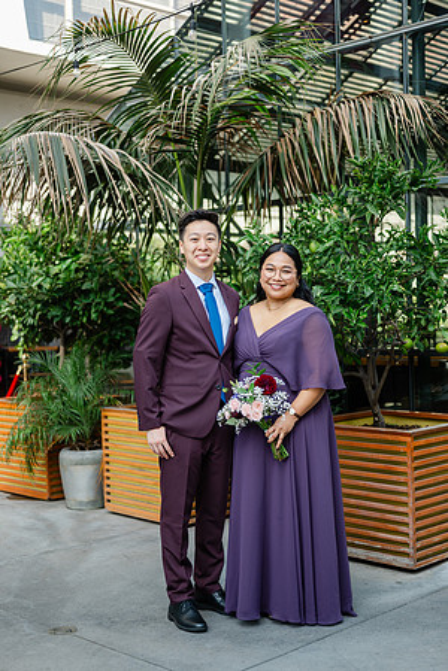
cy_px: 336
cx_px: 224
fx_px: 933
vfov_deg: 39.6
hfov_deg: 27.0
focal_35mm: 50
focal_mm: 50
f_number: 1.8
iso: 80
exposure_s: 1/400
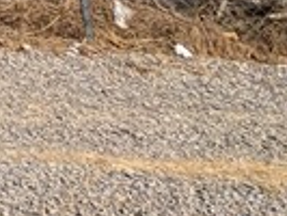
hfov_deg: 9.5
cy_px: -374
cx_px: -715
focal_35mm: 123
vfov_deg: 9.9
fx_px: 1021
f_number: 2.2
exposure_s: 1/2841
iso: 52
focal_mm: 2.35
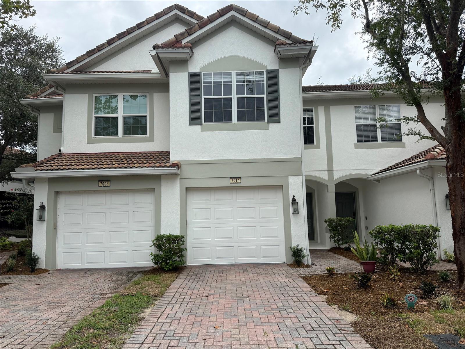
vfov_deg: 56.8
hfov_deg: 71.6
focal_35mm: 24
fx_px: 322
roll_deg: +0.9
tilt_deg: +6.7
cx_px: 232
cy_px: 174
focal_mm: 6.76
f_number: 1.78
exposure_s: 1/4167
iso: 125
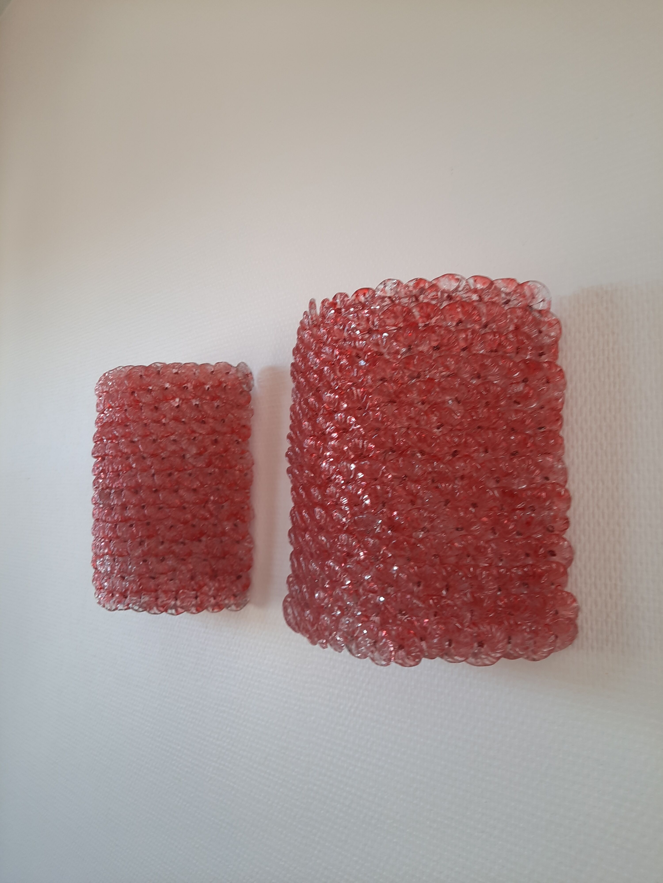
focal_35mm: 25
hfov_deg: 54.9
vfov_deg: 69.4
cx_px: 332
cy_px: 442
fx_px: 638
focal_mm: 4.6
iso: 40
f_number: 2
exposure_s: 1/50
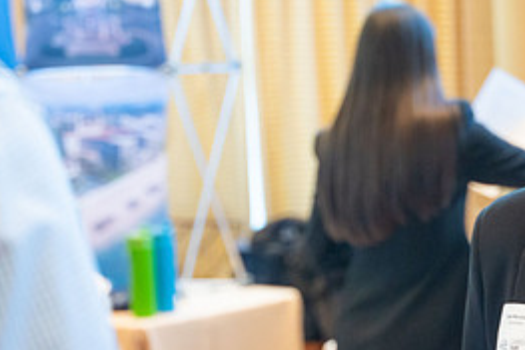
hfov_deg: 17.2
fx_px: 1734
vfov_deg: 11.5
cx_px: 325
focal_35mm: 119
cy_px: 178
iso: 2500
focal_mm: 54
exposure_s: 1/200
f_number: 2.8
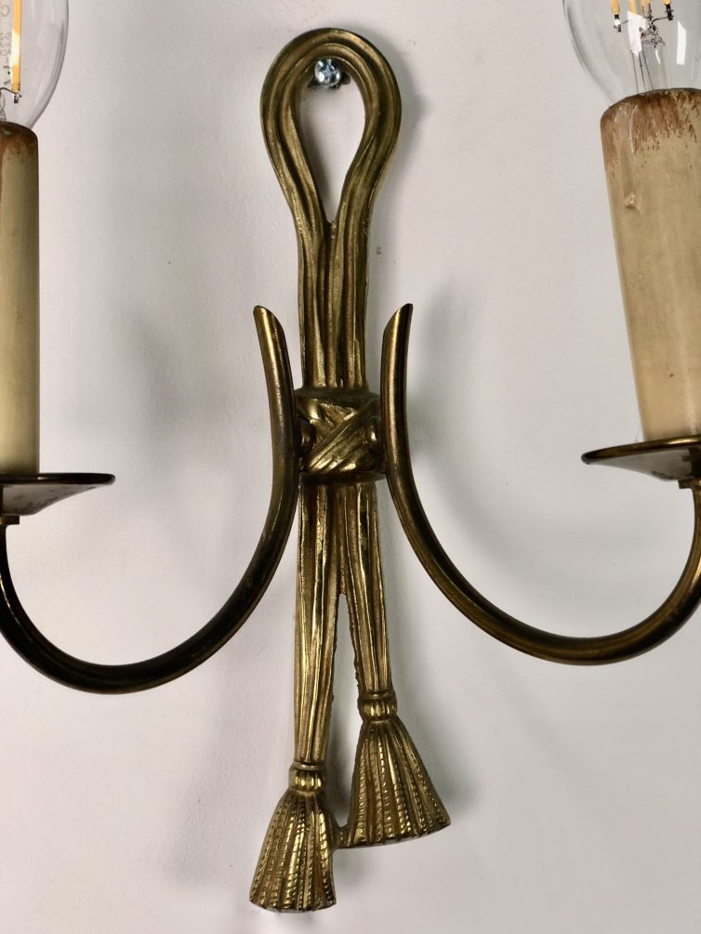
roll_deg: -0.4
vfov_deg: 36.2
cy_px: 471
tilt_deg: +0.8
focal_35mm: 53
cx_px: 349
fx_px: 1431
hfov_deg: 27.5
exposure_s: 1/50
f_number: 2.4
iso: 32
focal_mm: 6
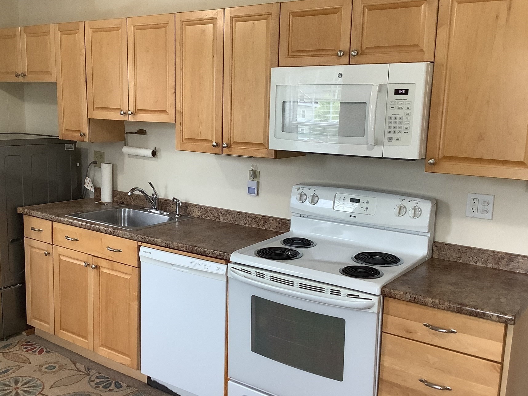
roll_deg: -0.7
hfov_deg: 50.0
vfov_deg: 38.7
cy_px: 204
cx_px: 231
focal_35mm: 37
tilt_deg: -12.3
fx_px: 564
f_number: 2.4
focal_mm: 3.3
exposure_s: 1/60
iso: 100
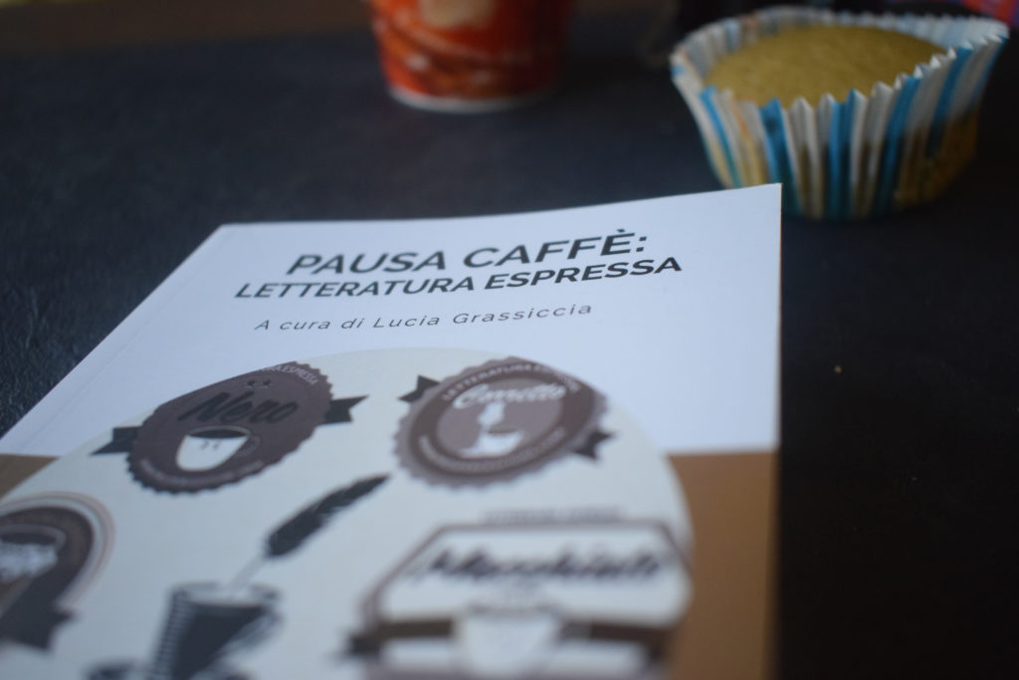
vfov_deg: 40.0
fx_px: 934
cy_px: 340
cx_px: 510
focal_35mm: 33
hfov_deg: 57.2
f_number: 3.8
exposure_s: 1/500
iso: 1600
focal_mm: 22
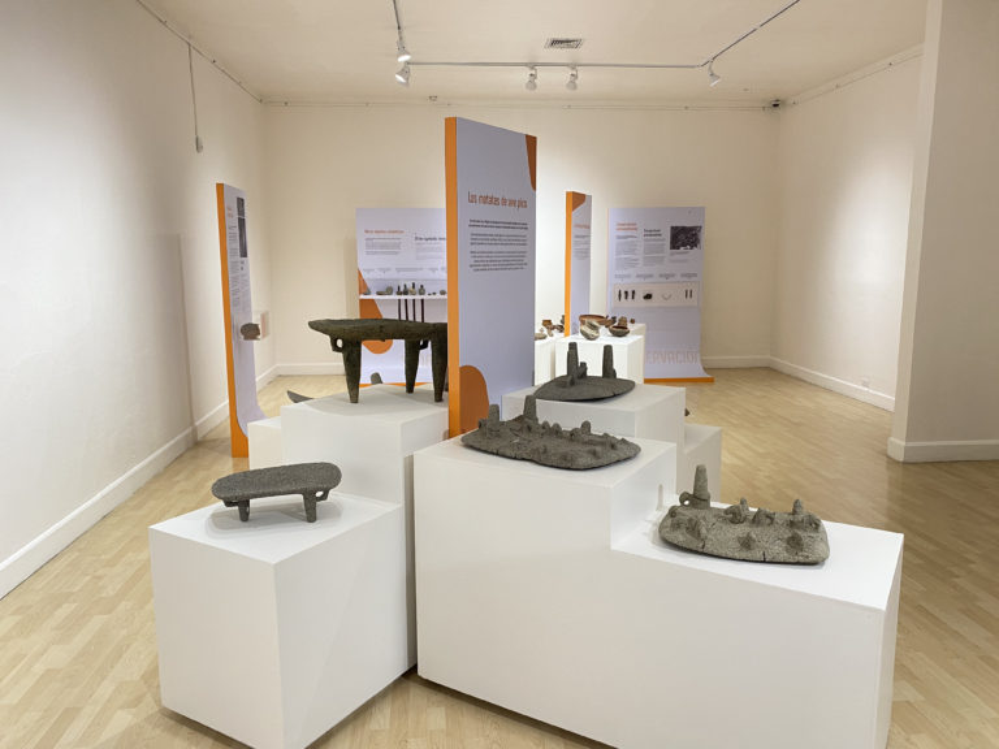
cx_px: 500
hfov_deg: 67.3
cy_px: 374
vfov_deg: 53.1
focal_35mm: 26
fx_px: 750
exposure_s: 1/60
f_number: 1.8
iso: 80
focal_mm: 4.25
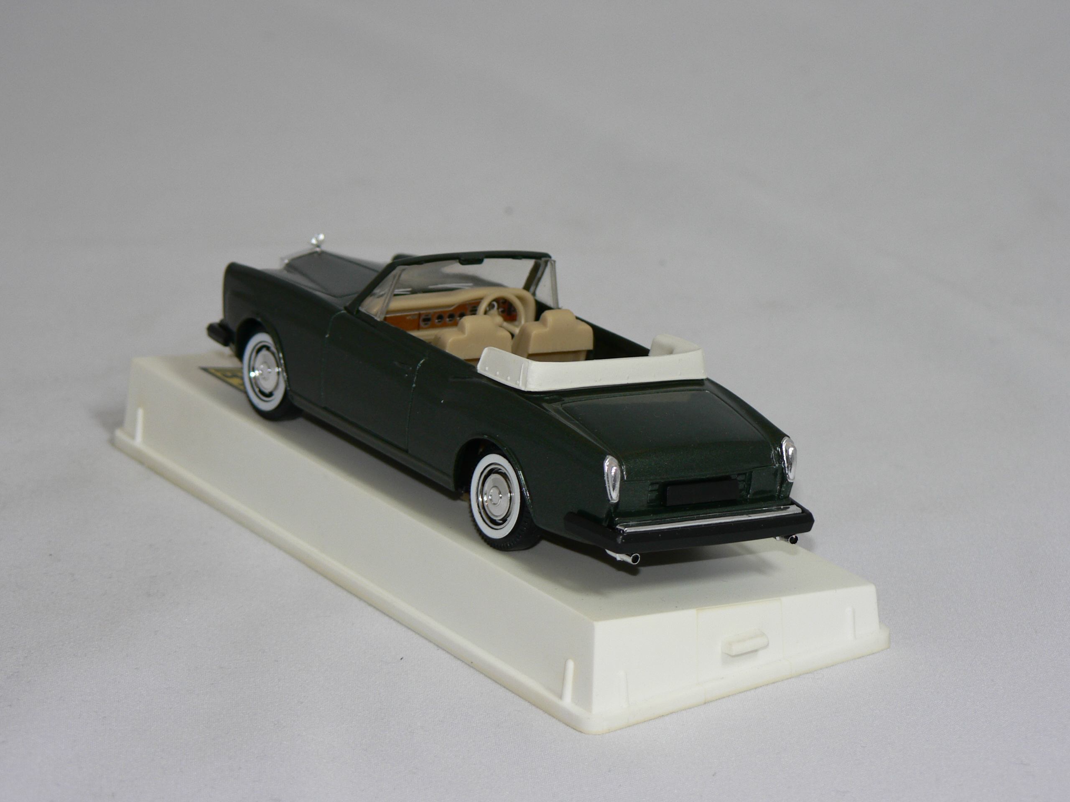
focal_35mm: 117
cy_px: 401
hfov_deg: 16.8
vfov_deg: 12.7
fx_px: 3617
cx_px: 535
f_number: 3.2
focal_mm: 19.5
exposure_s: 1/60
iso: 80
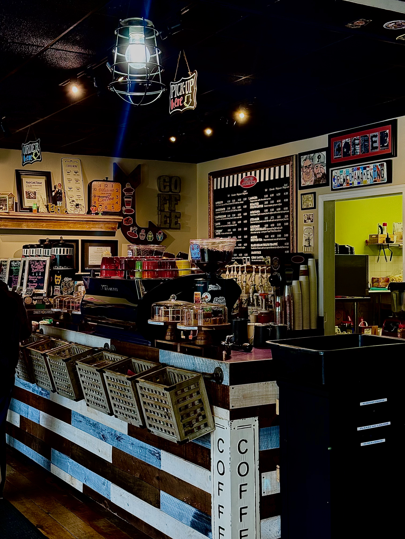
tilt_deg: +0.0
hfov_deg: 30.3
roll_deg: +0.3
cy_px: 270
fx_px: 749
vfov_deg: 39.7
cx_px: 202
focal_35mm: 48
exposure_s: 1/60
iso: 160
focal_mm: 6.76
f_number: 1.78
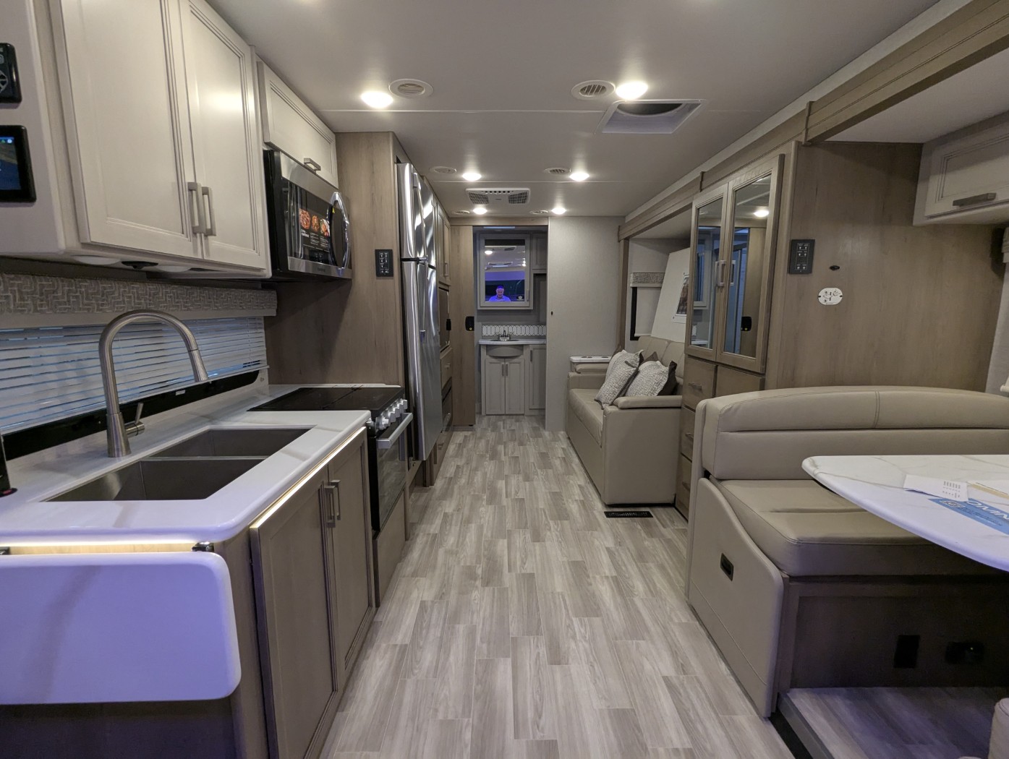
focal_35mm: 16
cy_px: 380
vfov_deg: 78.2
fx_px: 467
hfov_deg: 94.4
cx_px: 504
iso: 210
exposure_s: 1/91.3
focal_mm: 2.35
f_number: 2.2
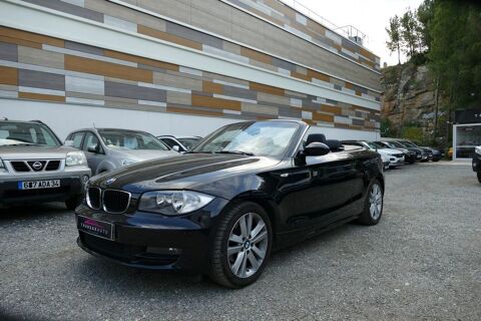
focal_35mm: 25
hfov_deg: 71.5
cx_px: 240
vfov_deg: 51.3
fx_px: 334
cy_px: 160
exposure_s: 1/250
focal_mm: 9.12
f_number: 2.8
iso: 125
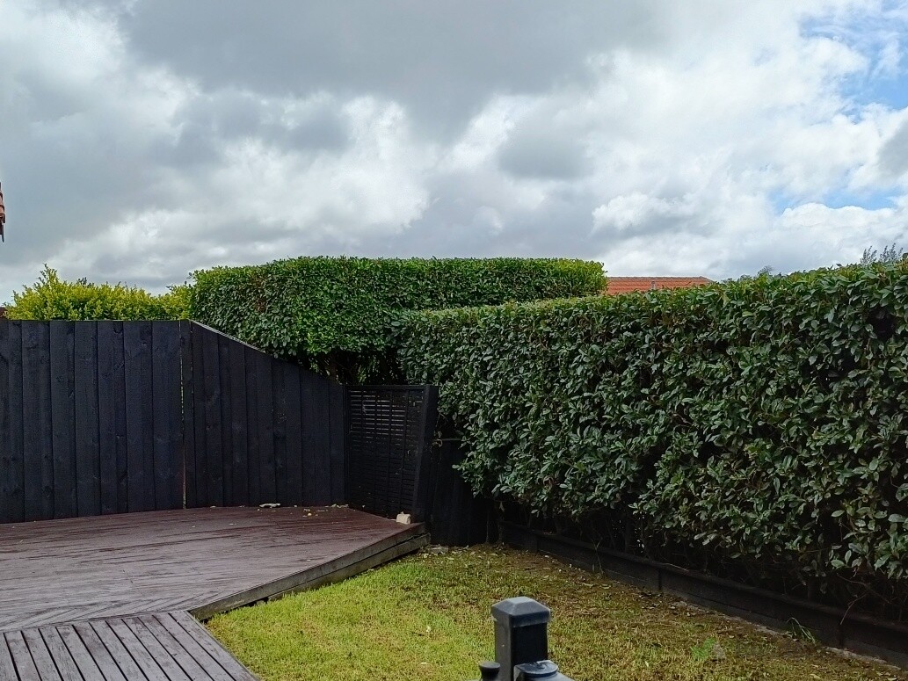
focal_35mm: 43
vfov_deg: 33.6
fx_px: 1128
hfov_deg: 43.8
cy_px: 340
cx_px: 454
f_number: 1.7
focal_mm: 4.7
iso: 102
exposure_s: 1/788
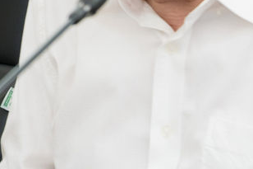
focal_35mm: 466
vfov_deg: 2.9
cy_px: -310
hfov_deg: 4.3
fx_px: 3273
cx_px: -467
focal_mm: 70
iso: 640
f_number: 3.5
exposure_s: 1/100
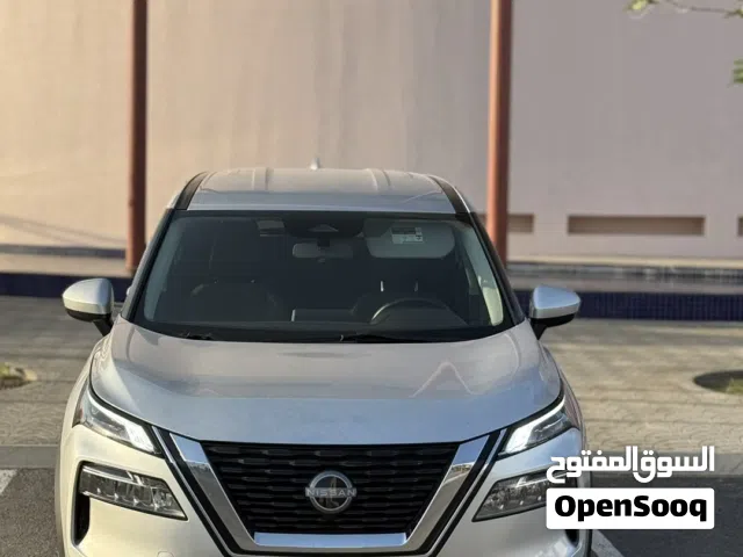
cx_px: 372
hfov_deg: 39.7
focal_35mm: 48
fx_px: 1030
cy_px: 278
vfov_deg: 30.3
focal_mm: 6.76
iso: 100
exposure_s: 1/1642
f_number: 1.78
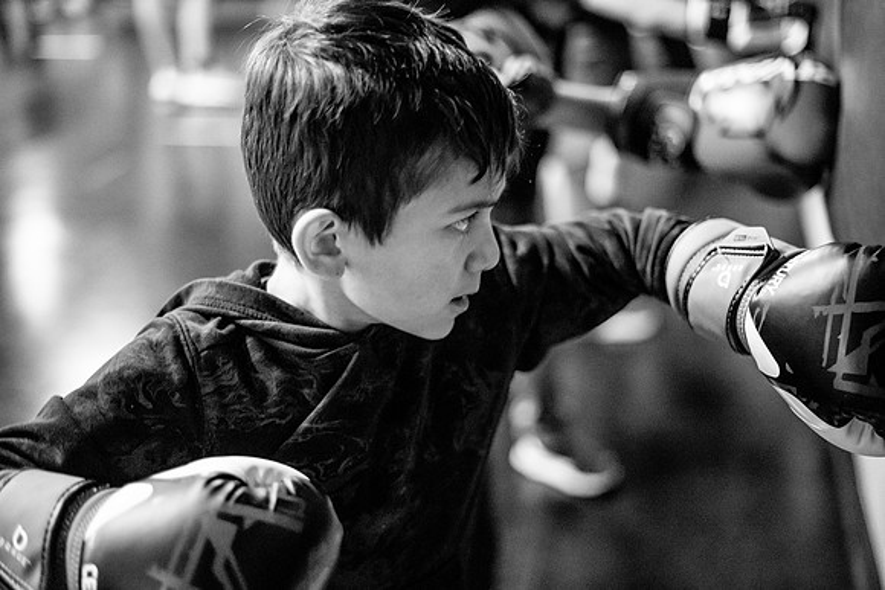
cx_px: 442
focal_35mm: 50
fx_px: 1229
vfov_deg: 27.0
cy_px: 295
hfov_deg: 39.6
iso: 10000
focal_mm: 50
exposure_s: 1/500
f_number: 1.8
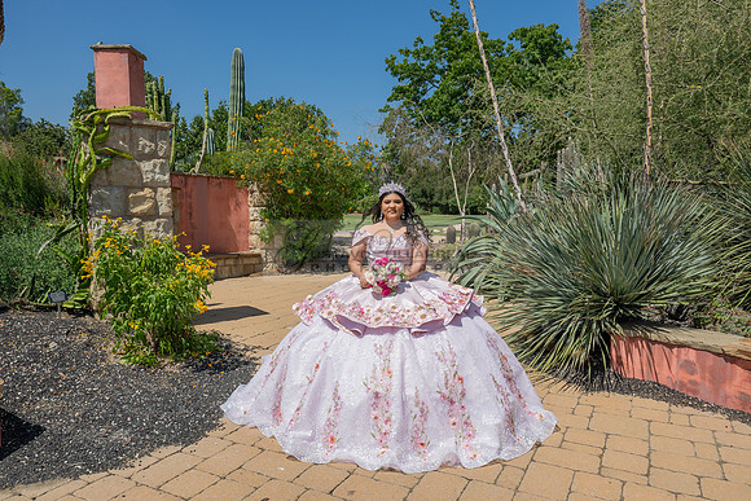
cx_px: 376
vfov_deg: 50.4
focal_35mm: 26
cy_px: 250
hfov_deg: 70.4
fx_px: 532
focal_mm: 25.5
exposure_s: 1/200
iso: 200
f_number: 16
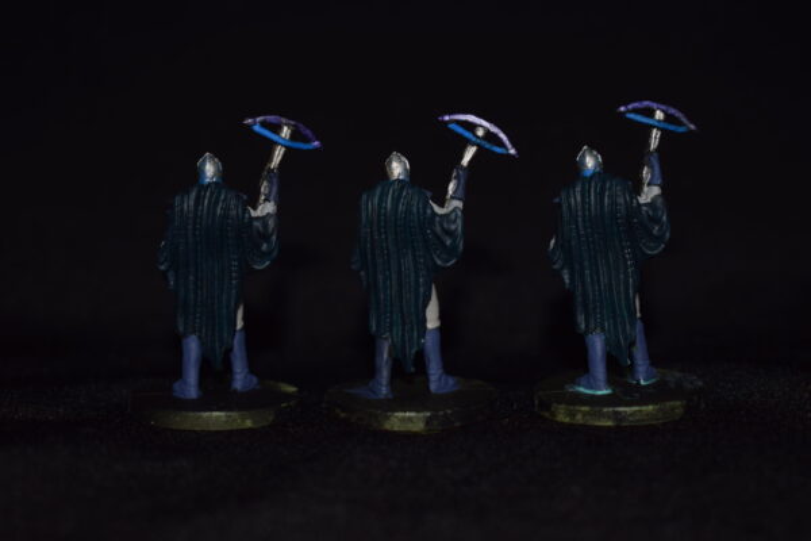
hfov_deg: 28.1
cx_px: 406
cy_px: 270
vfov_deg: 18.9
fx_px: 1622
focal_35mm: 72
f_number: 5.3
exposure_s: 1/30
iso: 200
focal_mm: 48
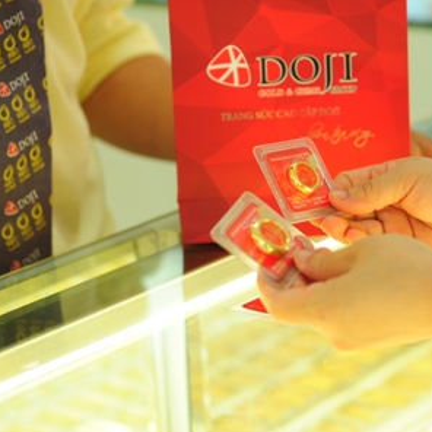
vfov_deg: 12.9
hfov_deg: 12.9
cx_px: 290
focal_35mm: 135
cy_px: 216
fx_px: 1906
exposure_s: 1/60
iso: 1000
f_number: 5
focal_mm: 105
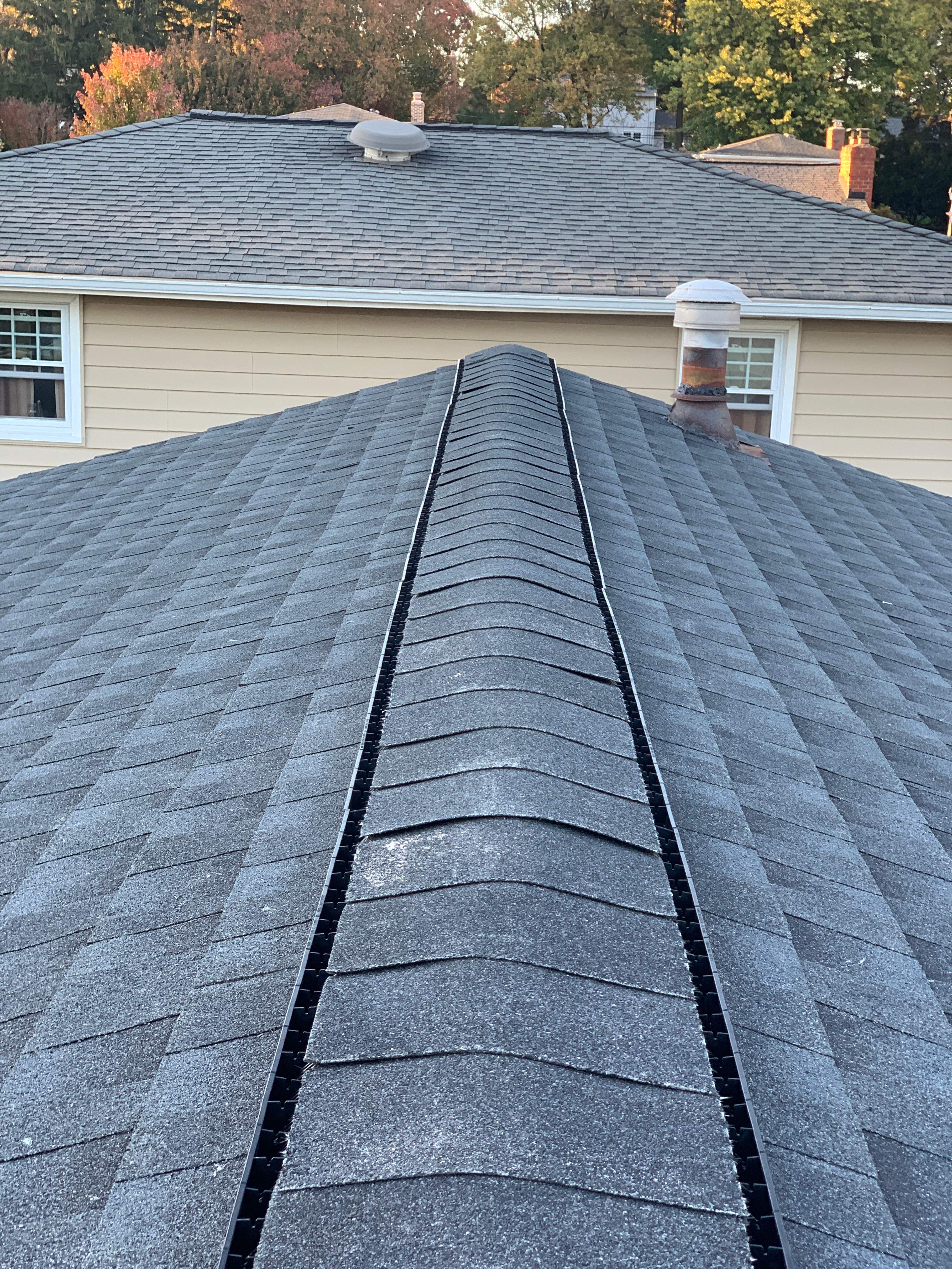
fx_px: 1907
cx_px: 476
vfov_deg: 36.8
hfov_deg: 28.0
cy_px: 634
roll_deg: -1.3
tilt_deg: -13.7
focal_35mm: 52
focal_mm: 6
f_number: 2.4
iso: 64
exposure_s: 1/122
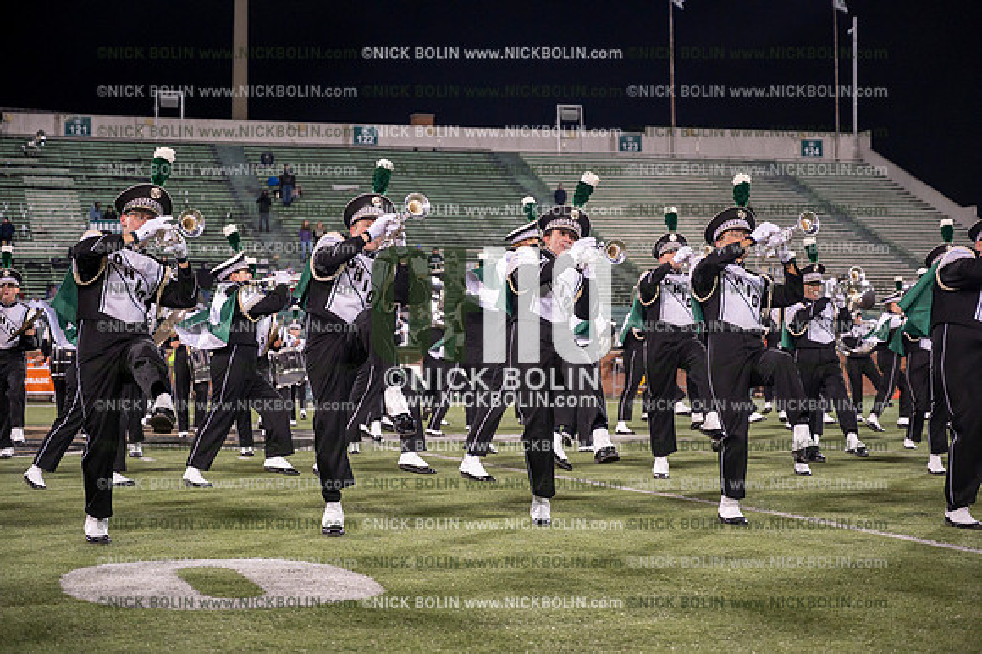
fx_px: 1908
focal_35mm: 70
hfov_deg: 28.9
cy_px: 327
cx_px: 491
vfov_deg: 19.4
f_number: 4
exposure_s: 1/640
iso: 3200
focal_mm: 70
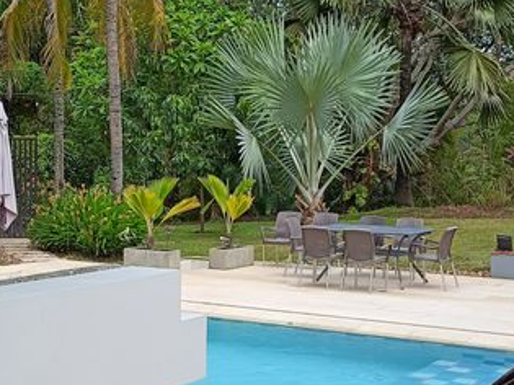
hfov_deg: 26.3
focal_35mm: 74
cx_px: 252
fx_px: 1098
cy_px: 235
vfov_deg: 19.9
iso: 100
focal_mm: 4.7
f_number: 1.7
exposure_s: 1/471
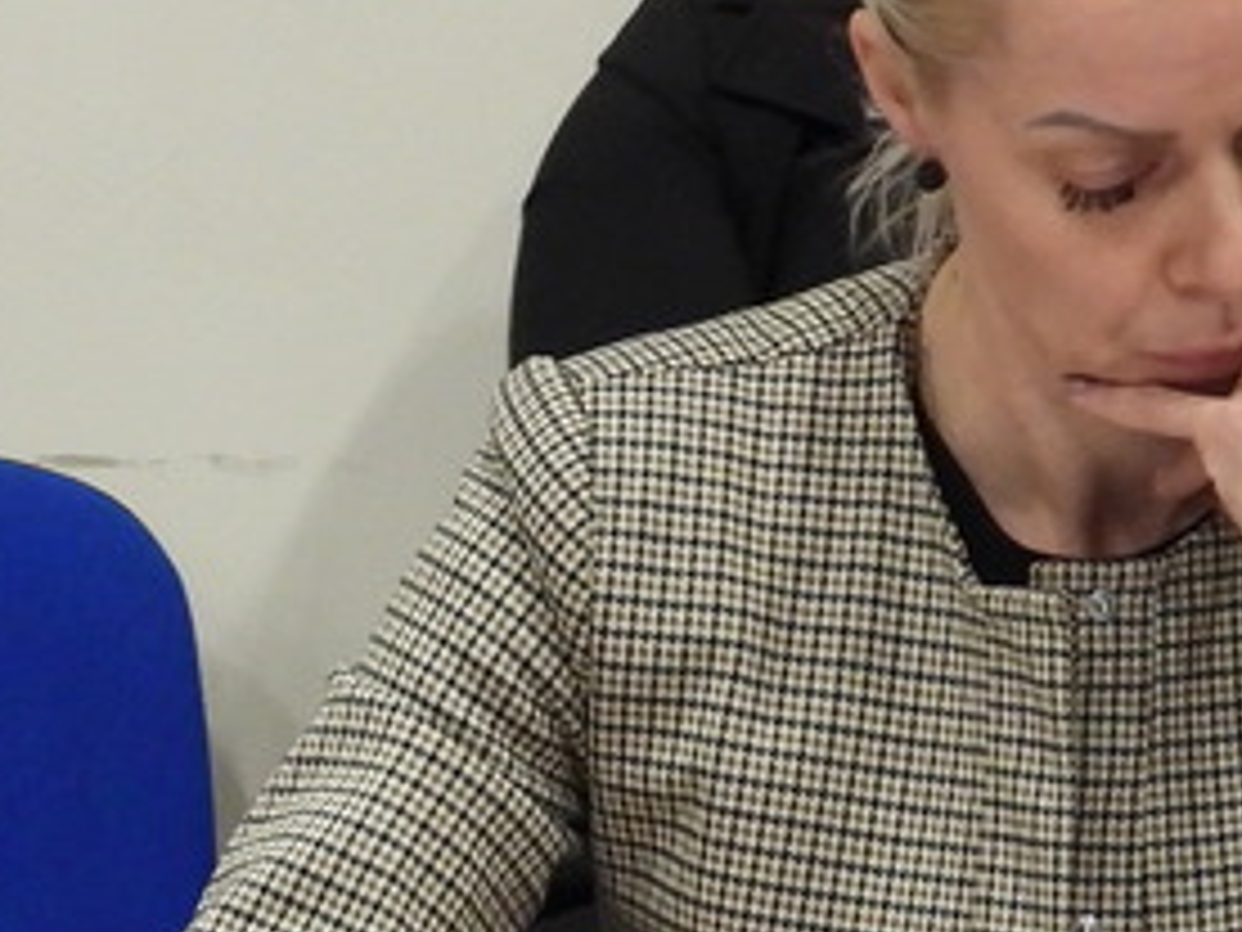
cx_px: -176
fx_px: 12486
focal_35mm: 348
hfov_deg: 5.7
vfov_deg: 4.3
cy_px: 567
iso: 400
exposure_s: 1/25
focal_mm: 14.4
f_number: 3.5
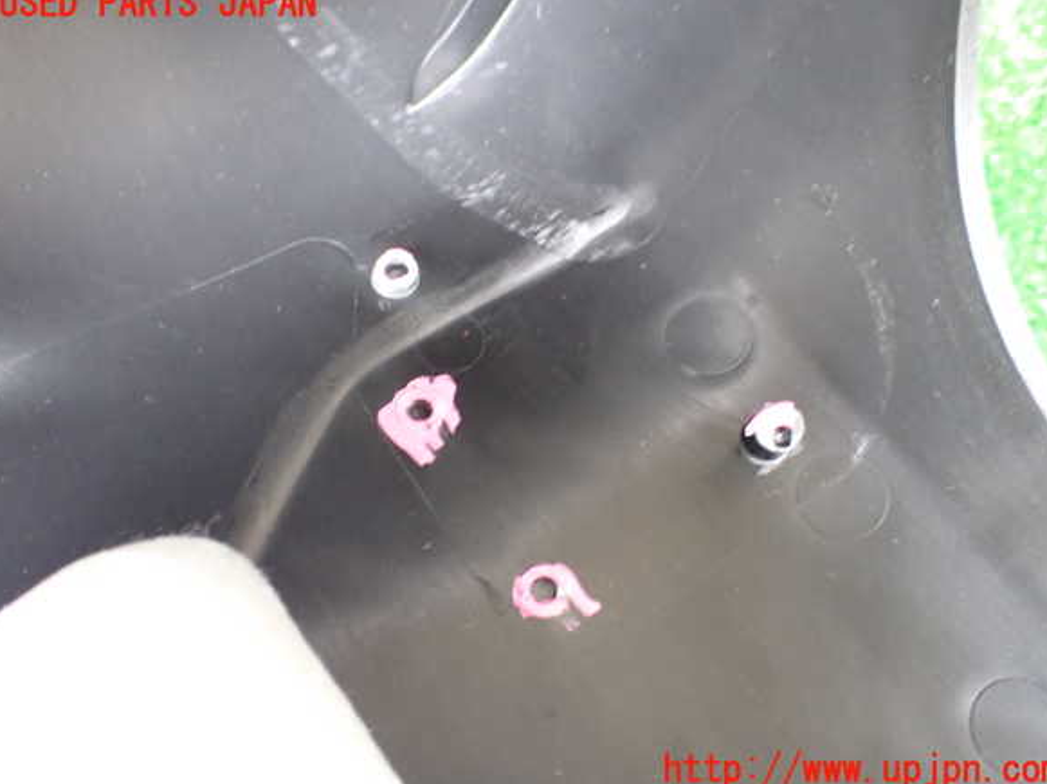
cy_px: 387
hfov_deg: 58.4
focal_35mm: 31
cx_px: 530
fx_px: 937
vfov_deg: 45.4
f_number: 2.3
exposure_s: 1/30
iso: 1000
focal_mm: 5.4
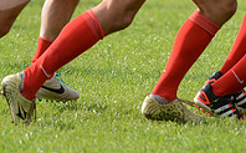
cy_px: -76
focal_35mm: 808
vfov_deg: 1.6
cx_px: 196
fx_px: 5408
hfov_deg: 2.6
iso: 400
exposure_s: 1/800
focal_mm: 270
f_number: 4
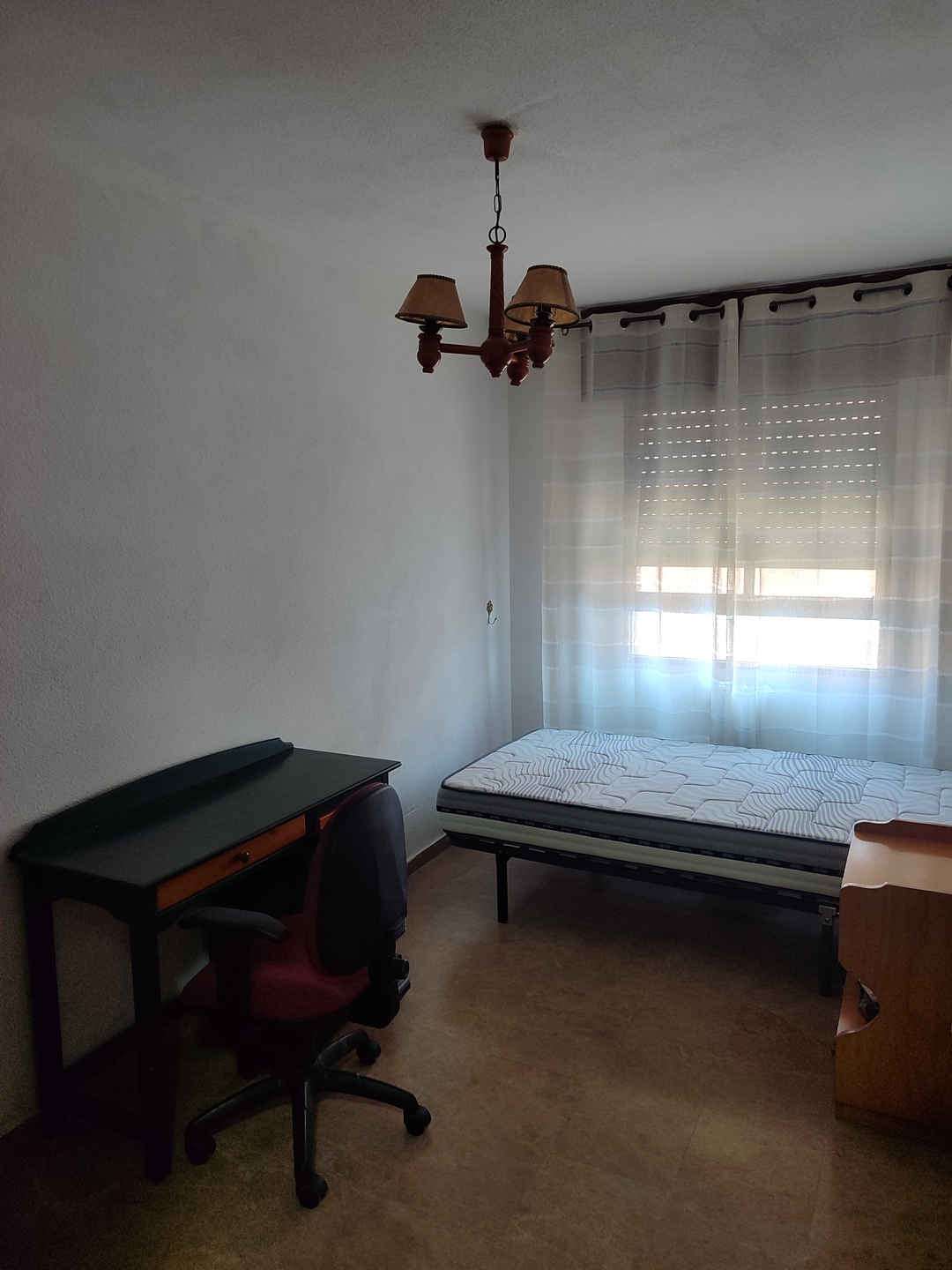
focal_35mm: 25
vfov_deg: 69.4
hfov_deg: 54.9
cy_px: 635
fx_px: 917
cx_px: 476
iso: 228
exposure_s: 1/33
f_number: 1.89
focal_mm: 5.95
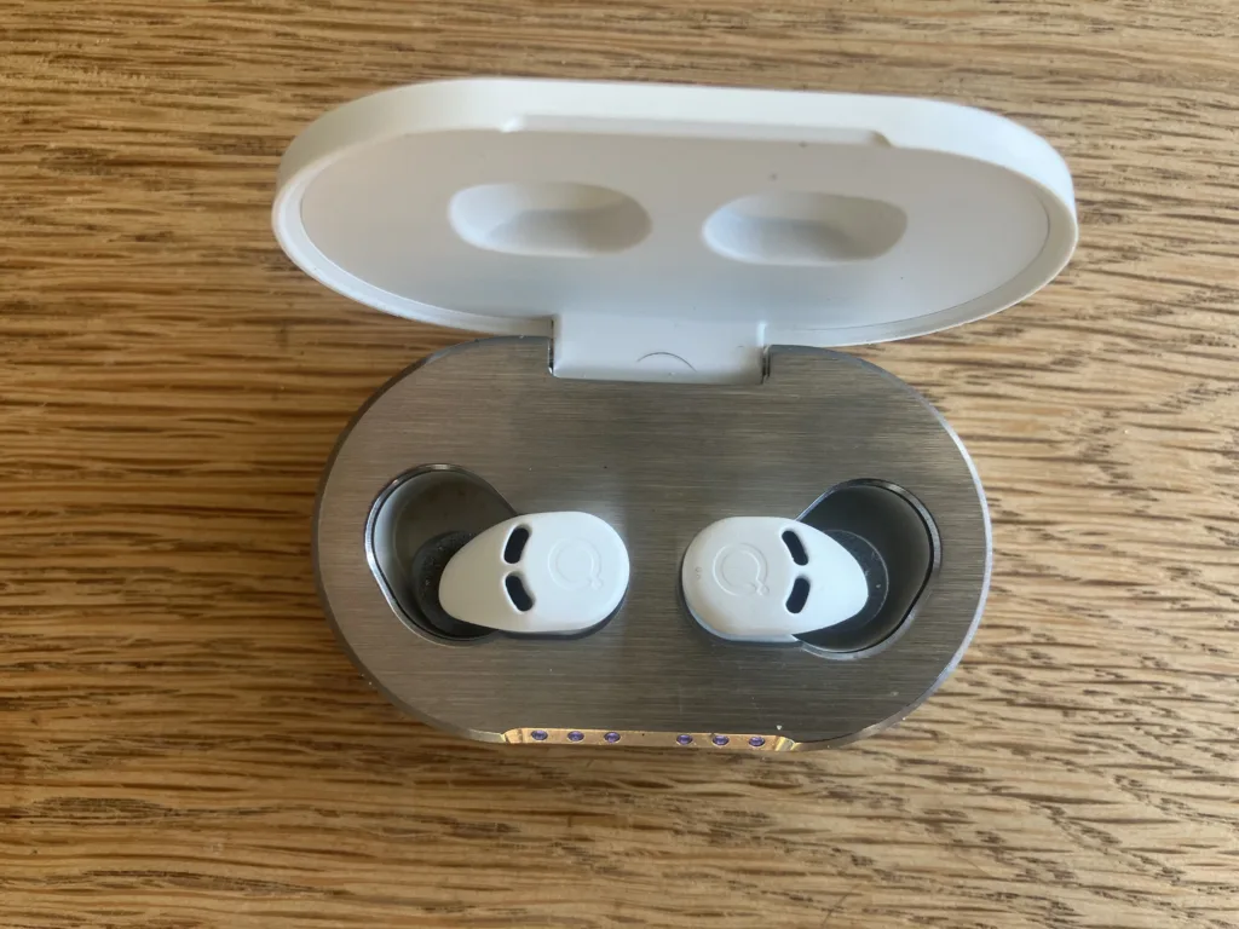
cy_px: 464
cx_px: 620
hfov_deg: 63.4
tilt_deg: -85.3
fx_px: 1002
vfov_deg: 49.7
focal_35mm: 28
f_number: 1.8
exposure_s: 1/121
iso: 50
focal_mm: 3.99
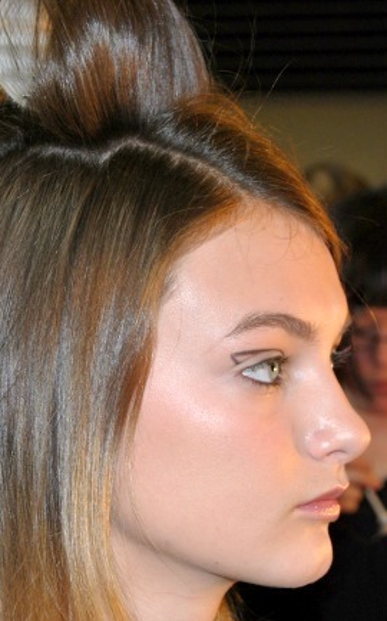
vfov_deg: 18.1
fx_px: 1944
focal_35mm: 115
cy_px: 310
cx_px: 138
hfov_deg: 11.4
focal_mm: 50
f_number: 5.6
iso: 200
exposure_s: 1/60
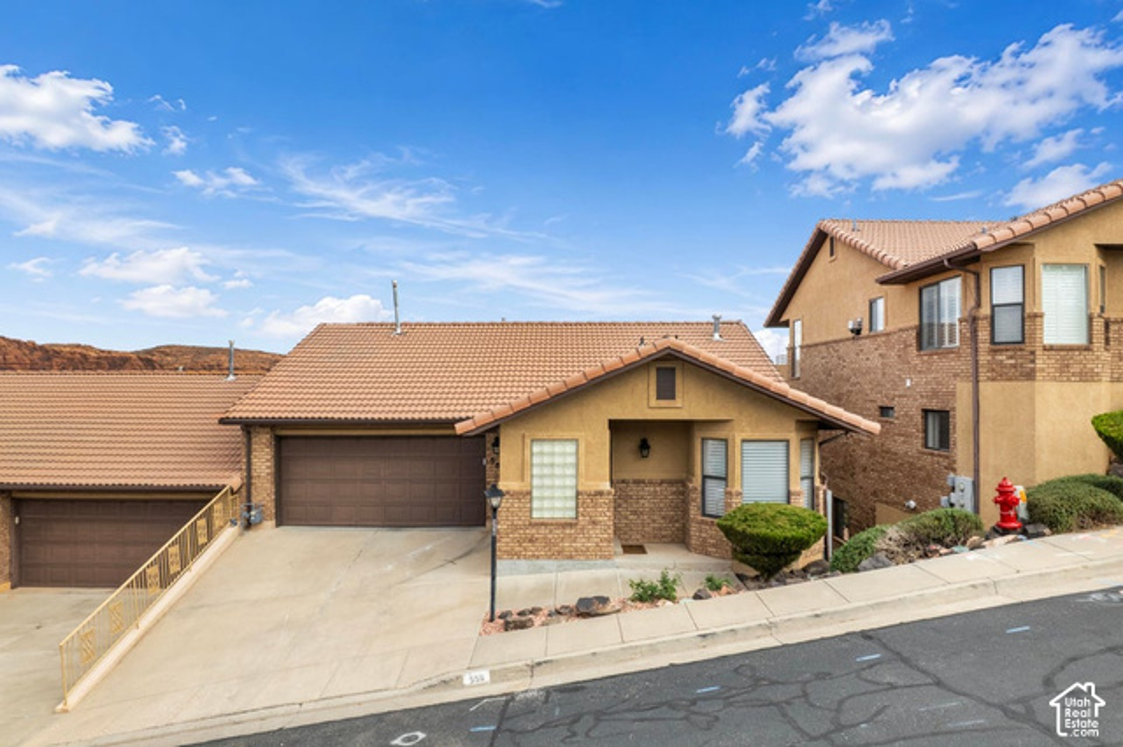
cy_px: 374
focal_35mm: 22
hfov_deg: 78.6
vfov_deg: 57.2
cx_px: 562
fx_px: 686
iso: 100
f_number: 2.8
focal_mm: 8.38
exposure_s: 1/120
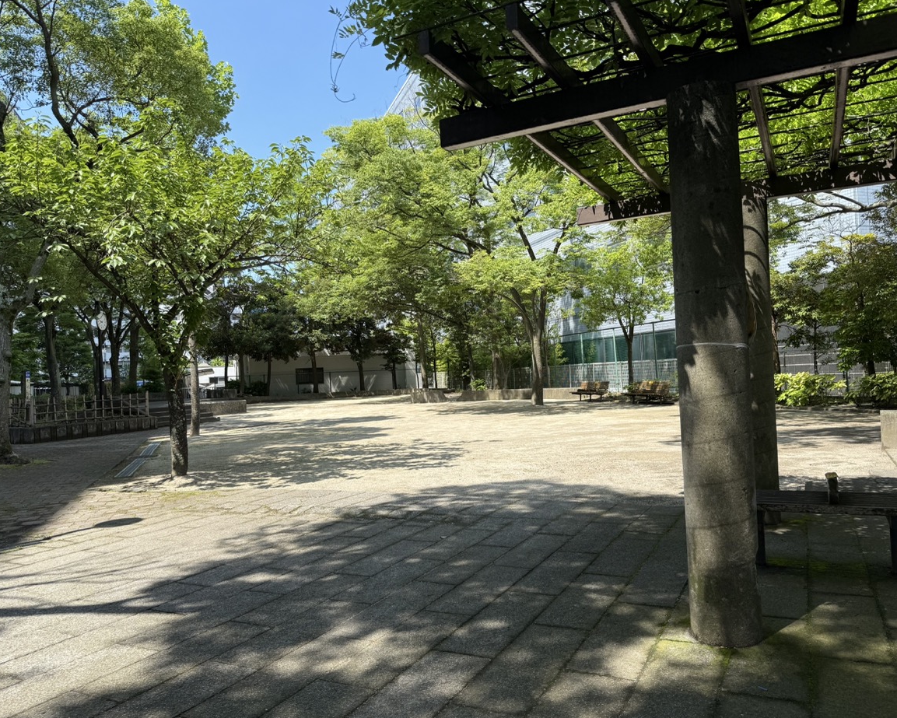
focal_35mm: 26
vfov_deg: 54.9
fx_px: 690
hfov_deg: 66.0
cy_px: 370
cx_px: 439
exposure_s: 1/1653
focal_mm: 6.76
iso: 80
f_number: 1.78
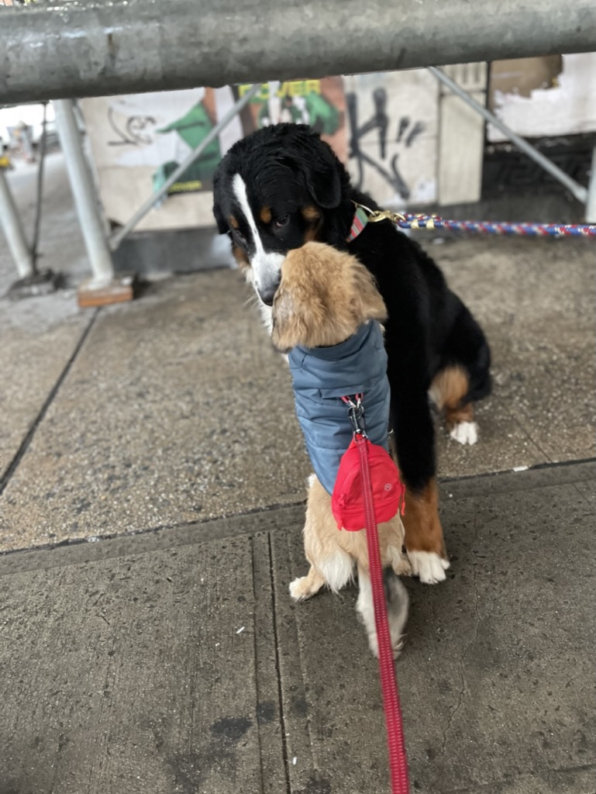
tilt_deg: -27.1
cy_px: 397
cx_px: 298
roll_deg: +6.4
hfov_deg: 53.1
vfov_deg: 67.3
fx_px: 596
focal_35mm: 26
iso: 400
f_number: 1.6
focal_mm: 4.2
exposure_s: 1/60
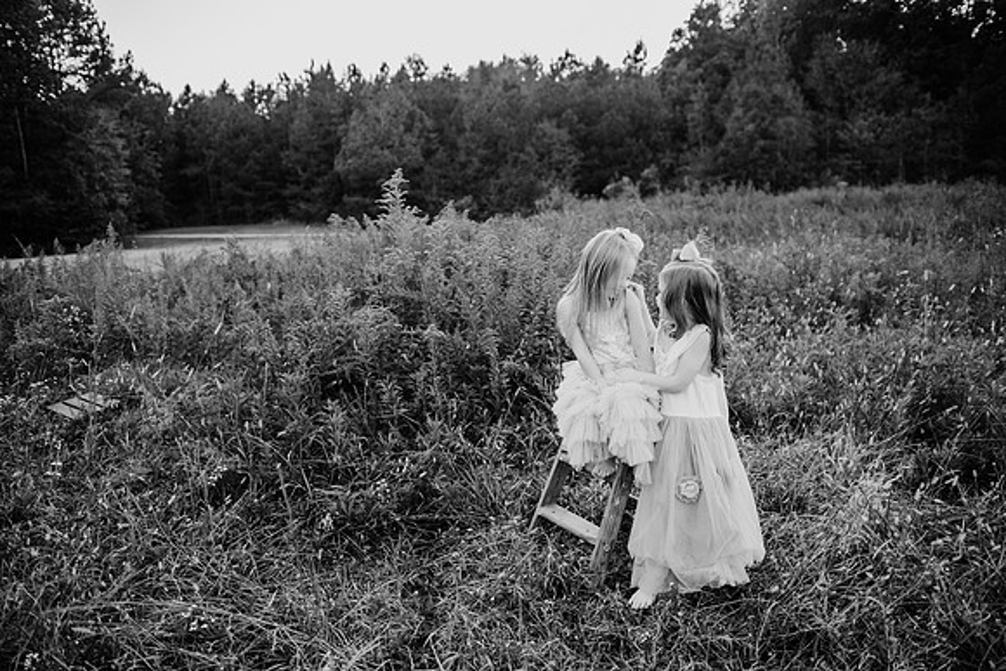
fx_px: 671
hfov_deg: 73.7
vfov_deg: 53.2
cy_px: 336
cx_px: 503
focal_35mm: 24
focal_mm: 24
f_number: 2.5
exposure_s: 1/400
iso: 250
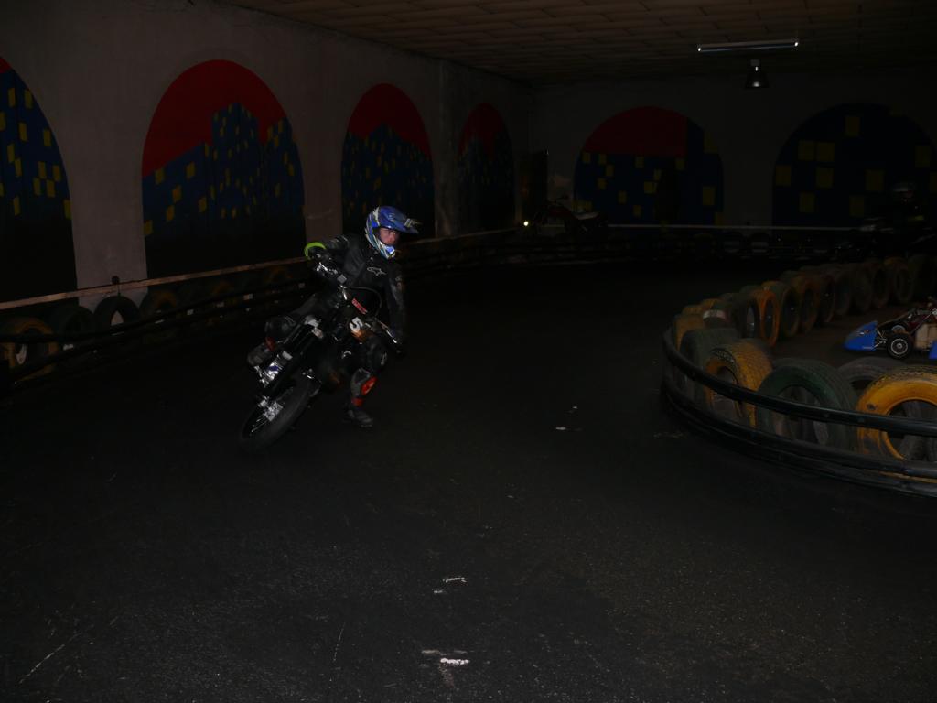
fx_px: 947
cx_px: 468
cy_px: 352
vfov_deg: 40.7
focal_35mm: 35
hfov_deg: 52.6
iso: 100
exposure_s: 1/30
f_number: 2.8
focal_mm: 7.4
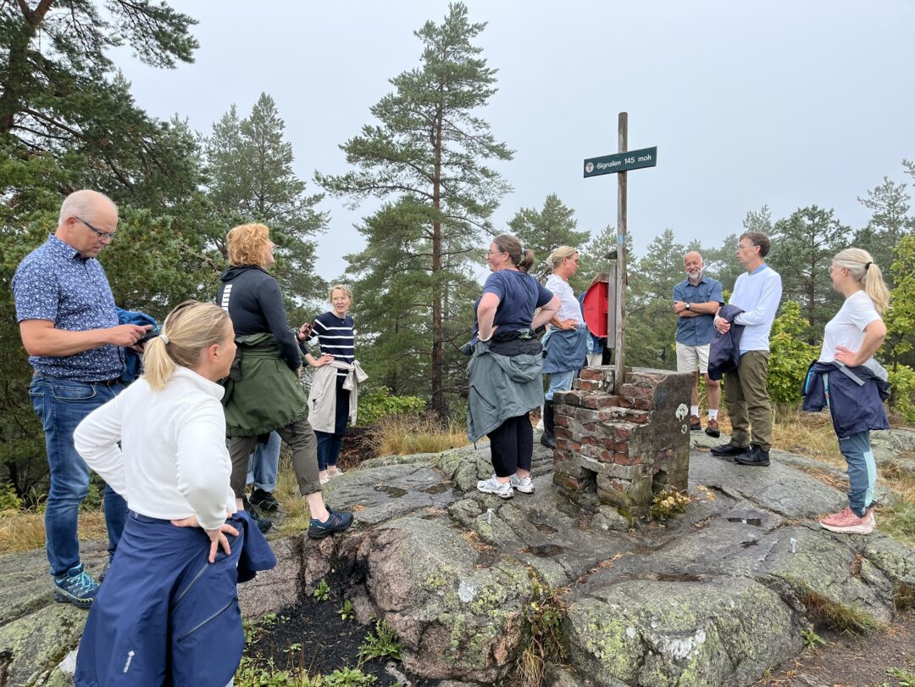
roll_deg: -1.0
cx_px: 458
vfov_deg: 53.1
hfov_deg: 67.3
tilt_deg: -3.8
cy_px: 344
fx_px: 687
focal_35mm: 26
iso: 50
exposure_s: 1/992
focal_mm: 5.1
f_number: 1.6
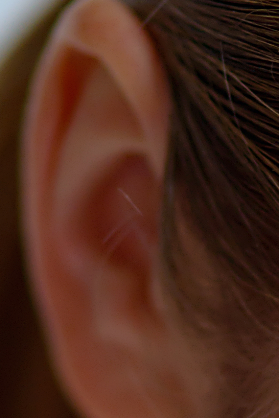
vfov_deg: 4.0
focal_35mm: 506
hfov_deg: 2.7
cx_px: 727
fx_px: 5877
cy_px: 1023
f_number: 1.8
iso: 200
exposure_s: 1/400
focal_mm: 85
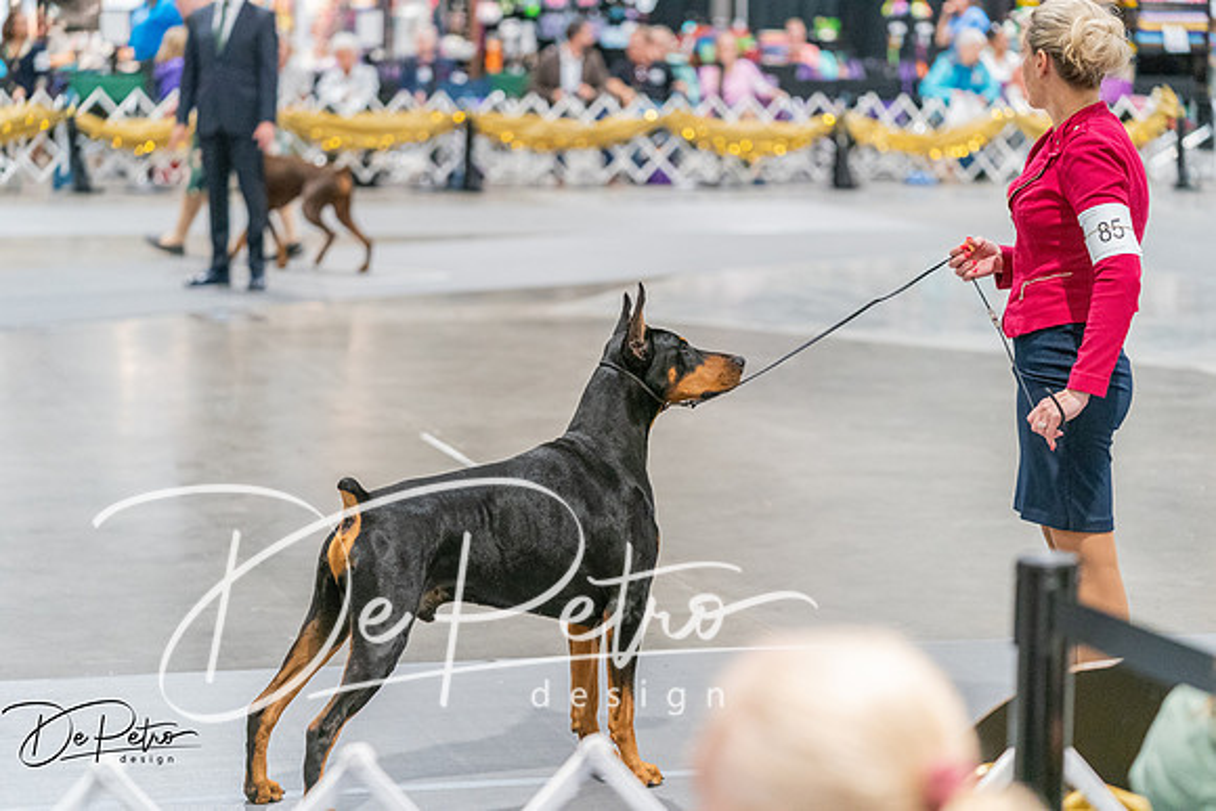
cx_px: 608
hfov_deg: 20.8
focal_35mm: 98
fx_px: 3311
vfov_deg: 14.0
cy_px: 406
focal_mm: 98
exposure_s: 1/250
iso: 6400
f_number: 2.8
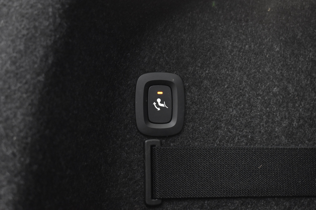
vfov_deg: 22.6
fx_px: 527
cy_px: 105
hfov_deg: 33.4
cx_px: 158
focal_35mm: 60
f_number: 5
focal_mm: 40
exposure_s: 1/25
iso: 3200
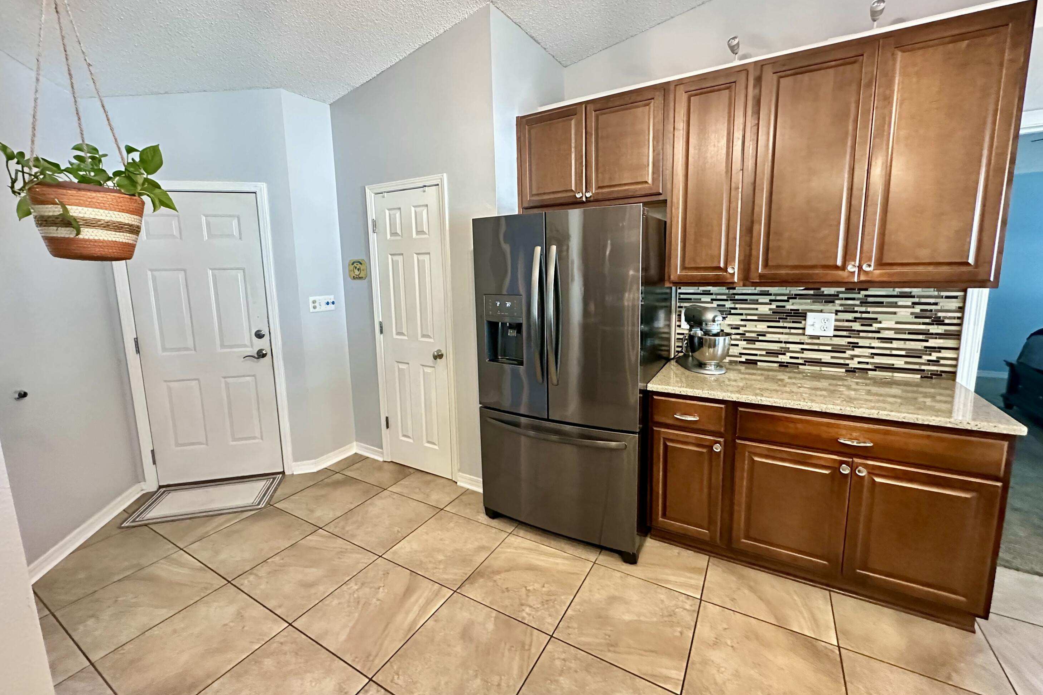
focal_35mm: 15
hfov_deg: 100.4
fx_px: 435
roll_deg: +0.9
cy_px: 327
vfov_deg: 77.2
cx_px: 514
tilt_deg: -8.2
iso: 800
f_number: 2.2
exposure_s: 1/40
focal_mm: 2.22
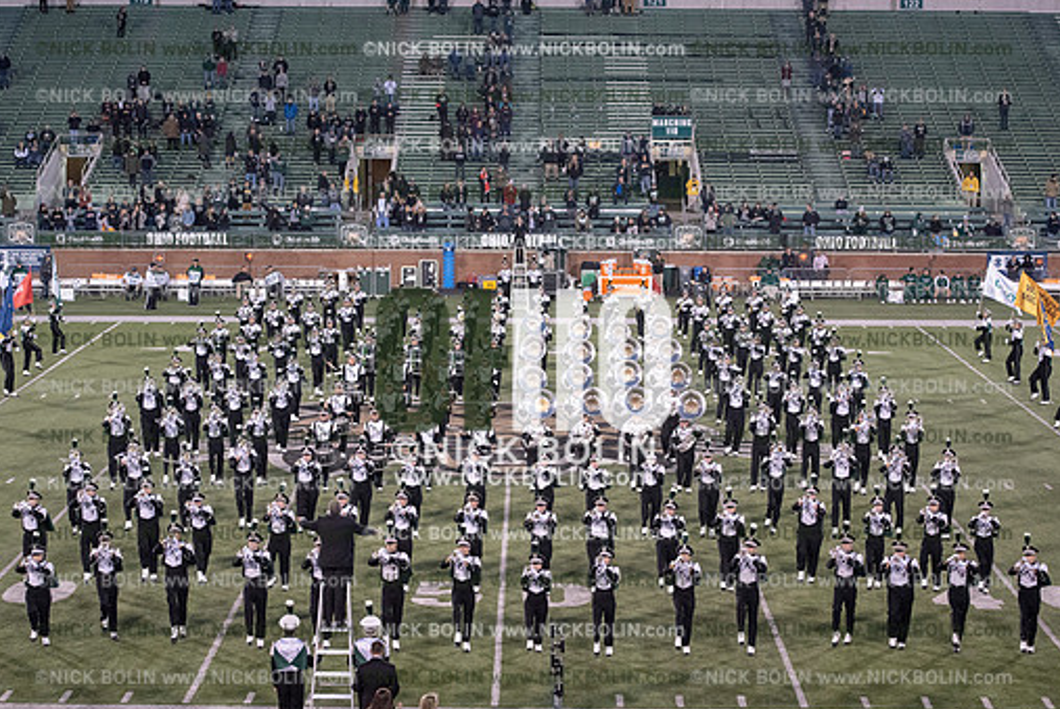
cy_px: 388
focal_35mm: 80
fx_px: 2358
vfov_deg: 17.1
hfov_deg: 25.3
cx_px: 523
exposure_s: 1/1250
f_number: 3.2
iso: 5000
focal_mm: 70
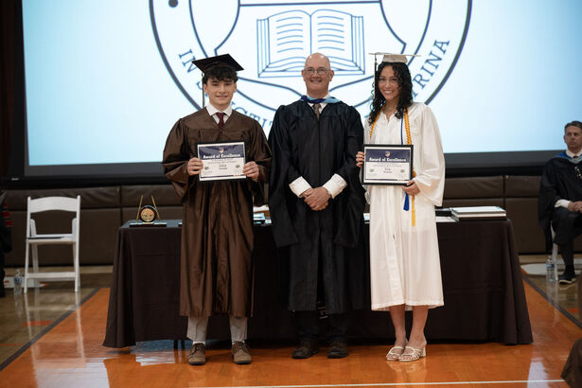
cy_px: 194
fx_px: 1633
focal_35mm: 101
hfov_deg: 20.2
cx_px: 291
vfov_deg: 13.6
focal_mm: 101
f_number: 3.2
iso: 1600
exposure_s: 1/125
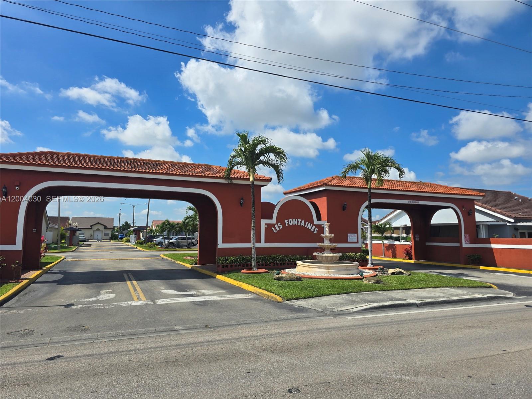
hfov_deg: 73.9
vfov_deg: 58.9
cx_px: 266
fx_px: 353
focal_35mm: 23
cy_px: 200
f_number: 1.7
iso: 20
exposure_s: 1/2000
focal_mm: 6.3
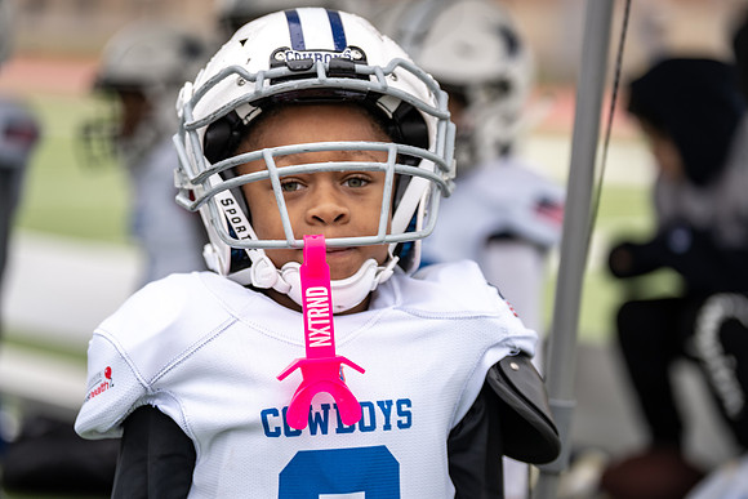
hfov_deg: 17.8
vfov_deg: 11.9
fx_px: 2390
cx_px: 374
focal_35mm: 115
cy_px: 250
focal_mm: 115
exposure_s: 1/320
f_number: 2.8
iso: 100
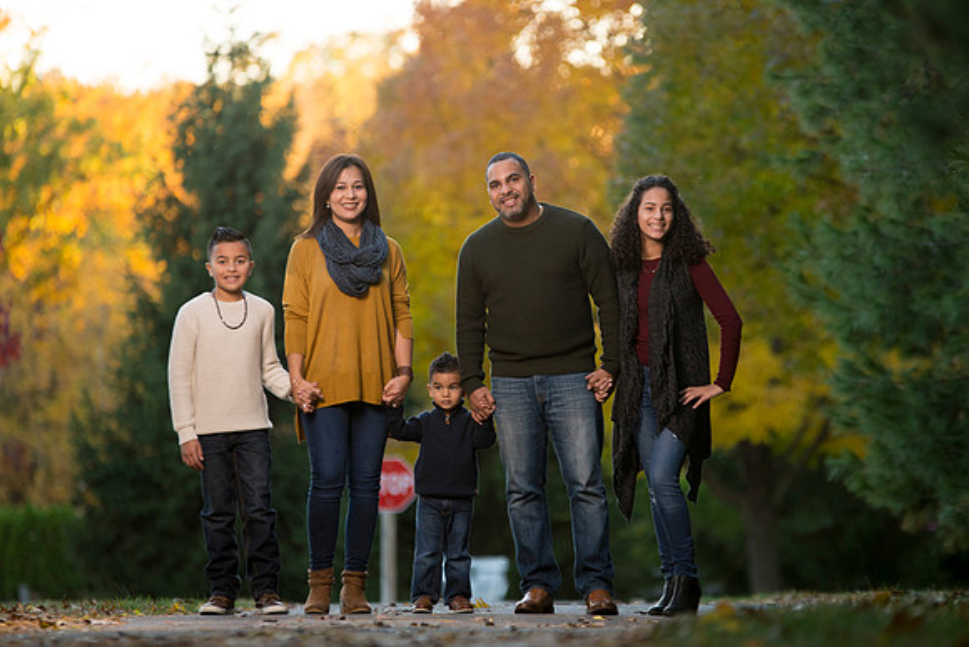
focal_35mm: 260
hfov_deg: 7.9
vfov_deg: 5.3
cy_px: 307
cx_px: 488
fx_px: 7003
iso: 640
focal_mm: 185
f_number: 3.2
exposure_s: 1/640
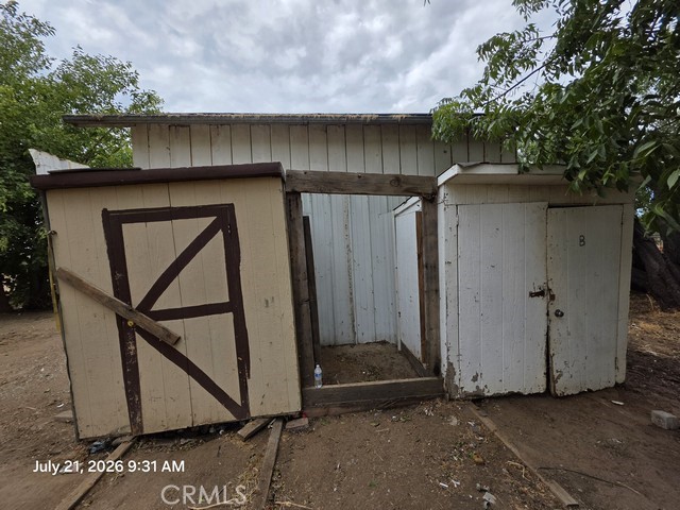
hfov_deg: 106.2
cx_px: 340
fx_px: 255
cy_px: 255
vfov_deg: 89.9
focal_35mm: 13
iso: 40
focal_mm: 2.2
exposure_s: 1/932
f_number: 1.9
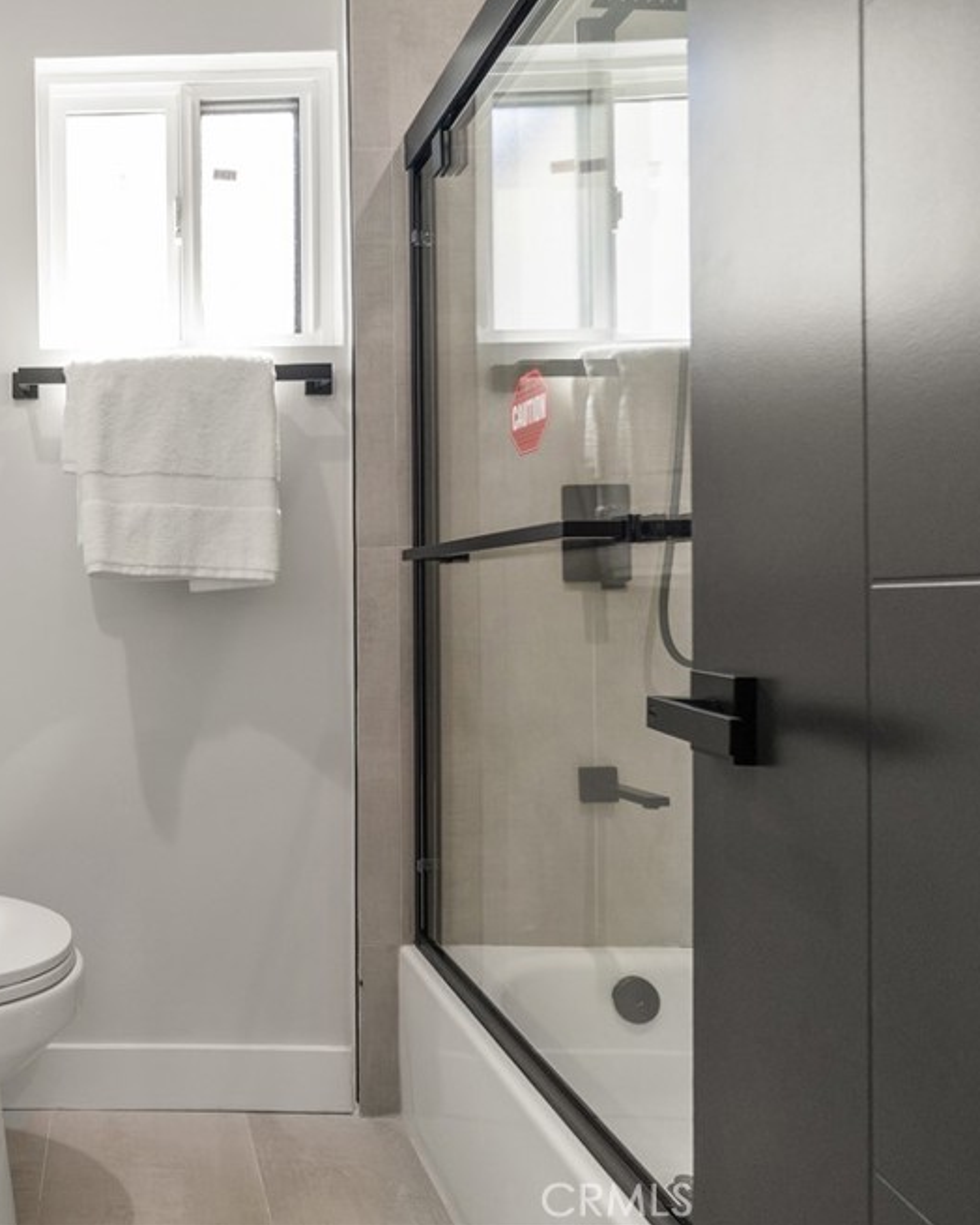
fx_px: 798
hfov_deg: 55.9
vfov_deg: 75.0
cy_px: 589
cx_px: 125
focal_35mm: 22
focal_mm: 10
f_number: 7.1
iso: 320
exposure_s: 1/15
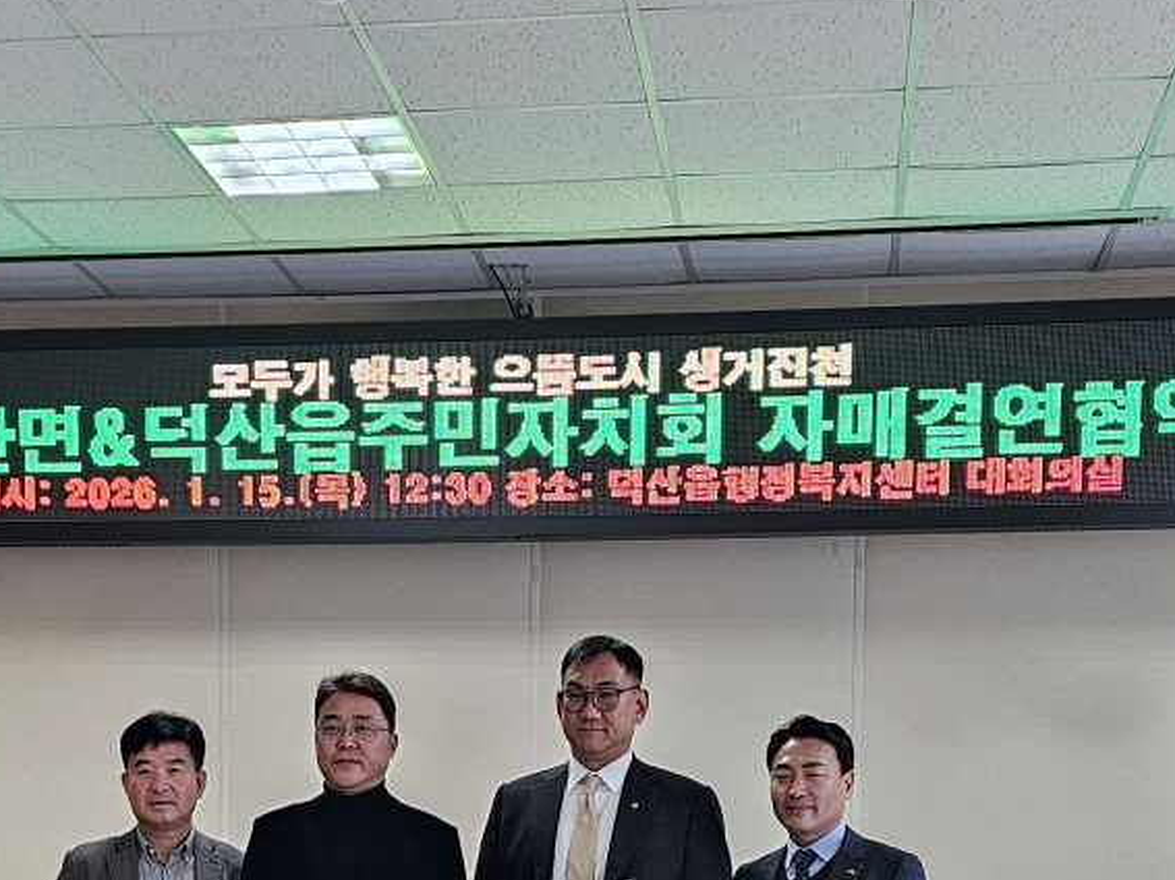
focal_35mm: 73
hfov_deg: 26.6
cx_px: 446
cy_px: 1052
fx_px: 2477
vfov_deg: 19.1
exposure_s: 1/51.6
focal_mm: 6.3
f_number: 1.7
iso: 80
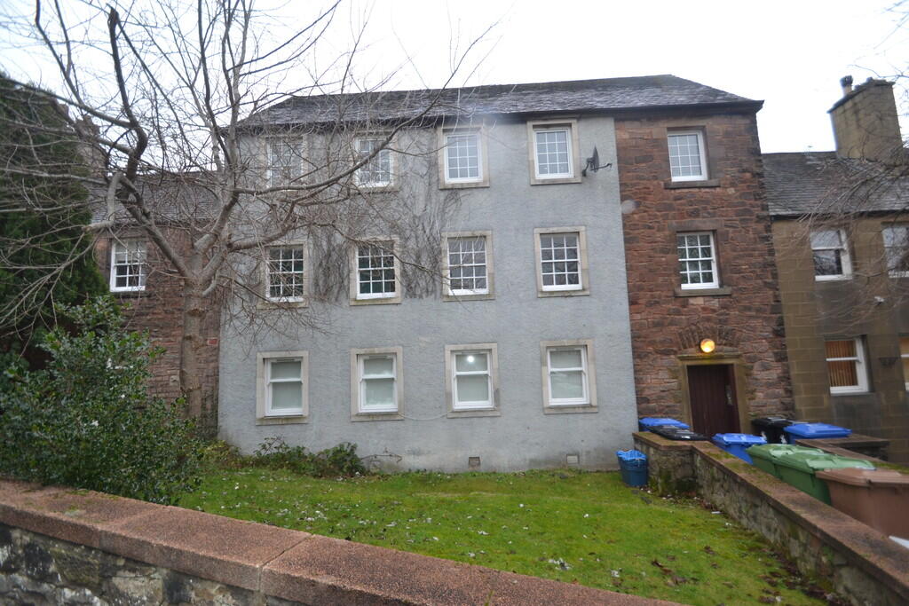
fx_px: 379
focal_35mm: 15
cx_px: 454
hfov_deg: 100.4
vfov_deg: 77.3
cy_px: 303
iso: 400
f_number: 4
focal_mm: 10
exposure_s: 1/60
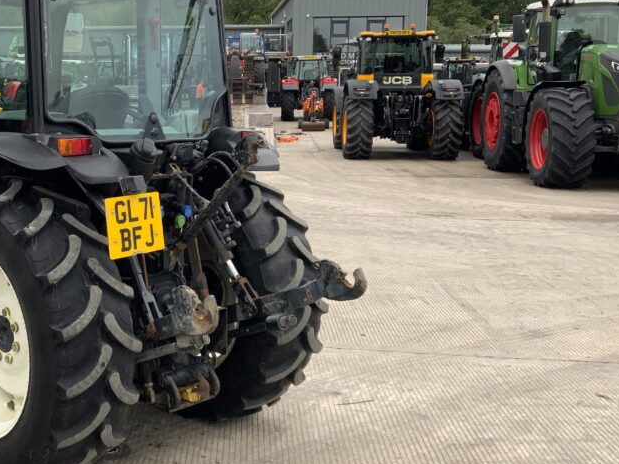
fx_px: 858
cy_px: 188
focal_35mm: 48
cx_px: 113
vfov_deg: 30.2
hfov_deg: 38.0
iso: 16
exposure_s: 1/333
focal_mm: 3
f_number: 1.8
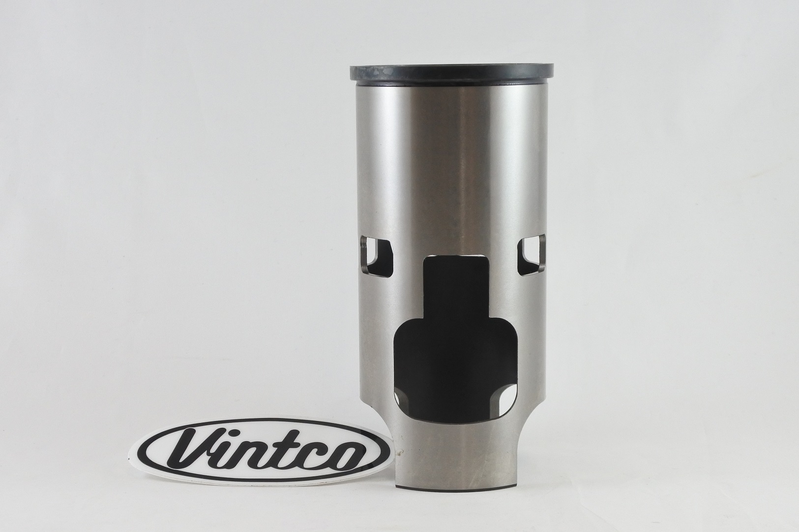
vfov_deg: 29.2
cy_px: 266
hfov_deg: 42.7
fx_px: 1021
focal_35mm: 46
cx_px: 400
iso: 450
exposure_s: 1/125
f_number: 4.5
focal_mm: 17.2
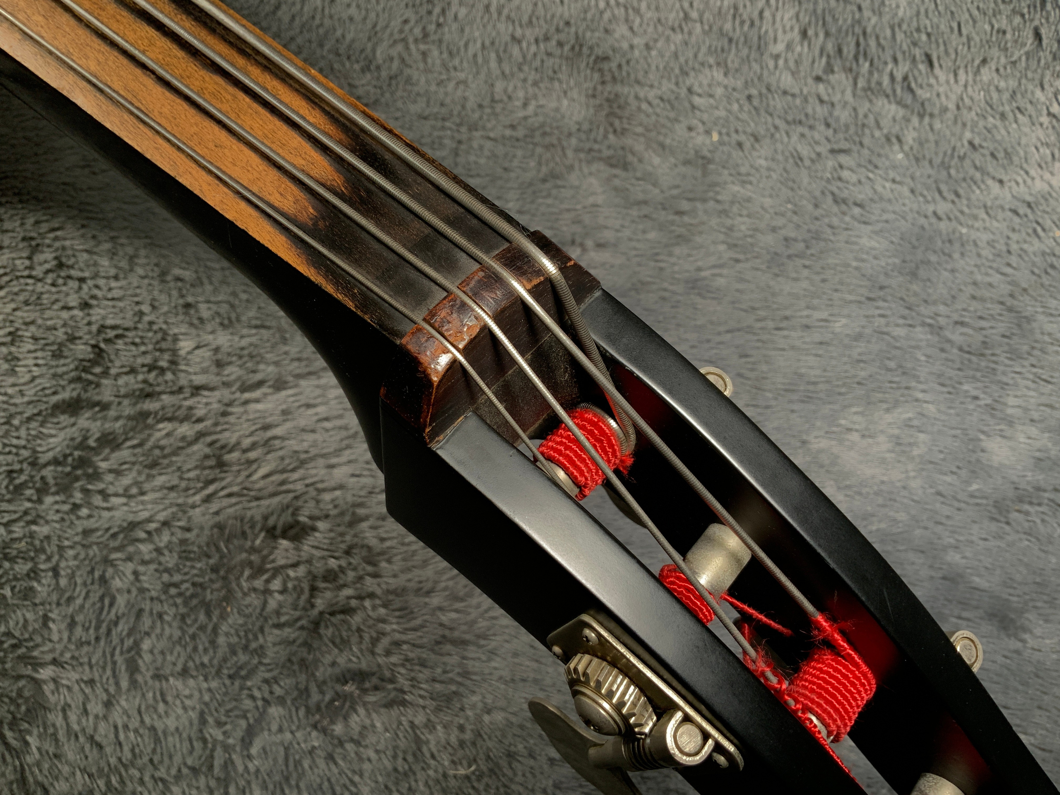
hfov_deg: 61.7
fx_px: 888
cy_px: 398
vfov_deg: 48.2
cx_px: 530
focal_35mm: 29
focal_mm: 3
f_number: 1.8
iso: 50
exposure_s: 1/104
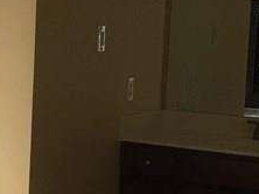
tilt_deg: -7.6
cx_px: 30
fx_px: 1002
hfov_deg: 14.6
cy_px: 119
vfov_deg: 11.0
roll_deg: -2.6
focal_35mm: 134
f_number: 2.2
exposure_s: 1/30
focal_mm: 4.15
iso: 80
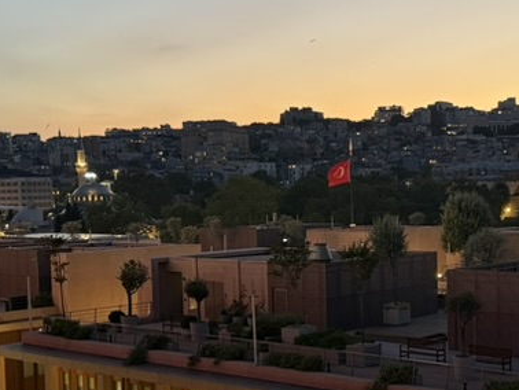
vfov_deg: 22.5
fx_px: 975
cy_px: 257
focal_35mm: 65
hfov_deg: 29.2
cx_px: 412
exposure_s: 1/50
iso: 320
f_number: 1.78
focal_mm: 6.76
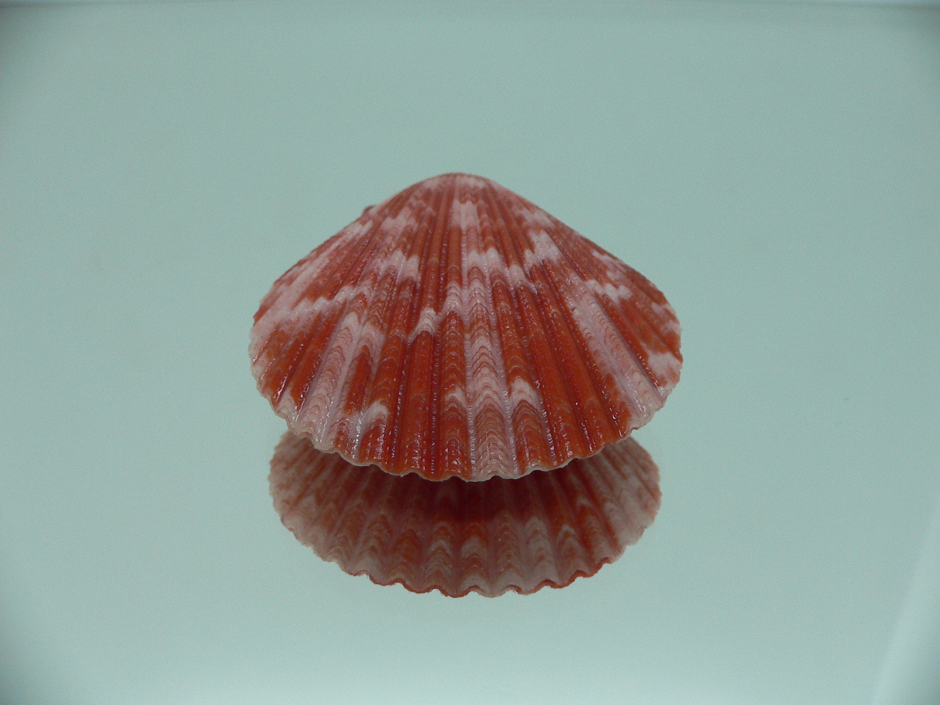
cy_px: 352
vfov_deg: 40.7
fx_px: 950
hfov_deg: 52.6
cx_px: 470
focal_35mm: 35
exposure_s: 1/60
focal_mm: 4.6
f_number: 2.8
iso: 80
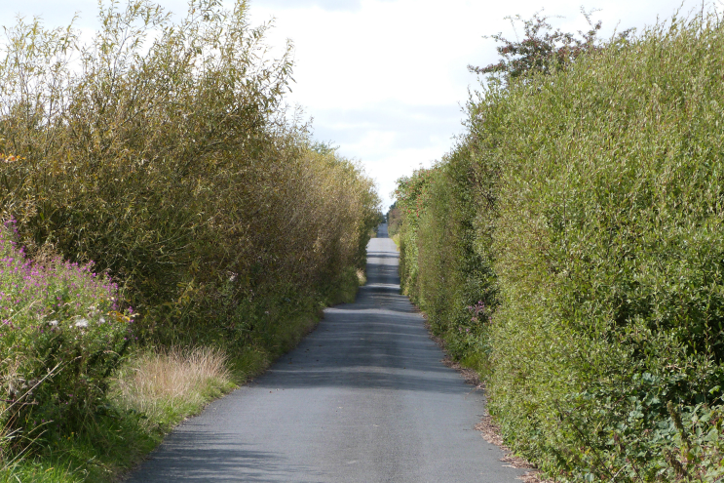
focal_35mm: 146
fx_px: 2935
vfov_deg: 9.4
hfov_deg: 14.1
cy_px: 263
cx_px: 360
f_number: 4.5
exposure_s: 1/250
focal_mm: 25
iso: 100
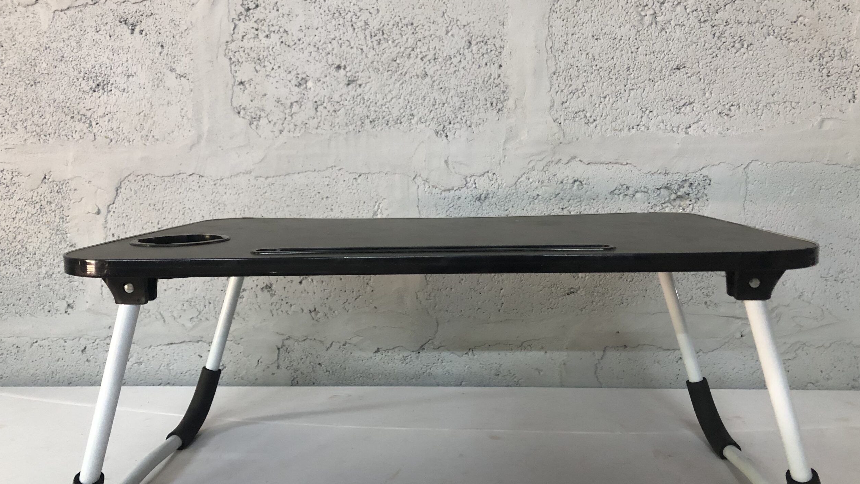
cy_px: 238
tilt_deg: -5.1
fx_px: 707
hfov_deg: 62.6
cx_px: 433
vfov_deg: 37.8
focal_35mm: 31
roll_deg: +0.3
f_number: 1.8
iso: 80
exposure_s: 1/15
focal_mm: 3.99
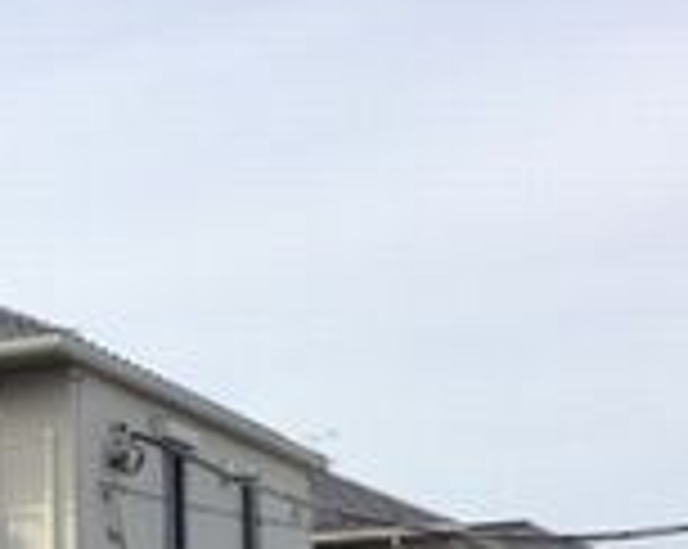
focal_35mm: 99
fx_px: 2013
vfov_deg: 15.0
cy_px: 650
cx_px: 27
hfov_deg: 18.9
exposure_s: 1/1631
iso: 25
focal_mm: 3.3
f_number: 2.4
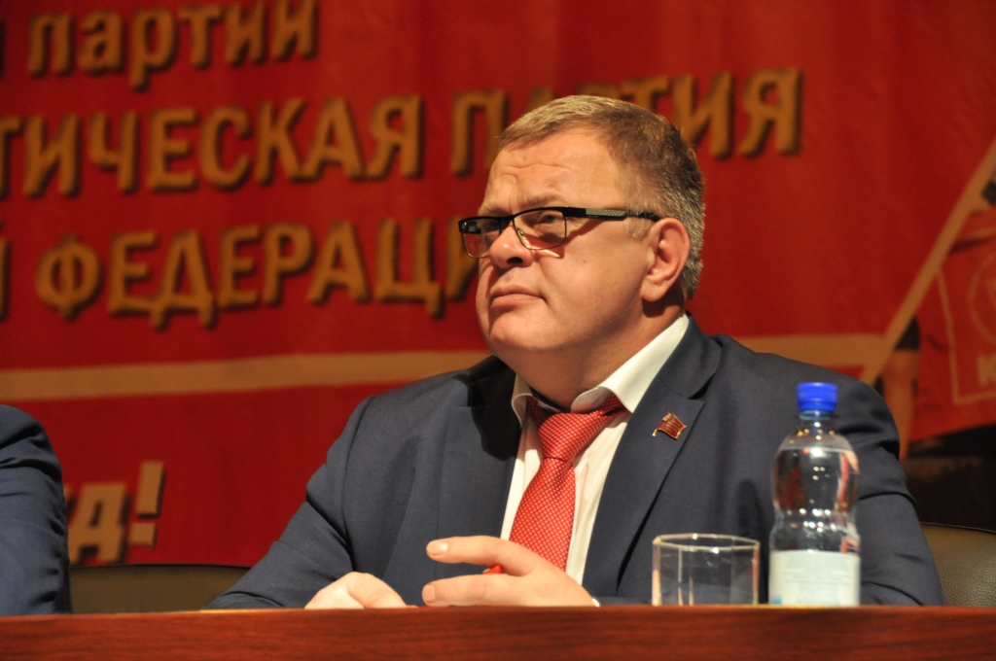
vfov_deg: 7.0
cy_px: 330
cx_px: 498
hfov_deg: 10.6
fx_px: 5388
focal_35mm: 195
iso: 1000
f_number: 5.6
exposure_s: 1/50
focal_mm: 130
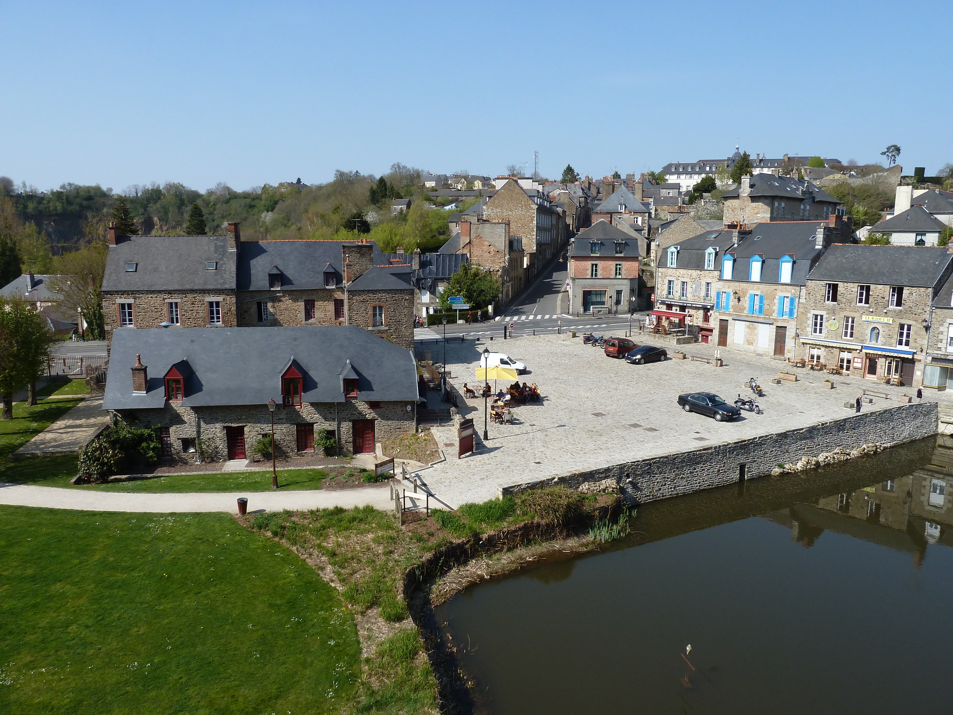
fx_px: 688
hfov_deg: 69.4
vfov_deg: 54.9
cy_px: 358
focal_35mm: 25
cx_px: 476
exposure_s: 1/400
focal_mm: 4.1
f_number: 4.5
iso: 80
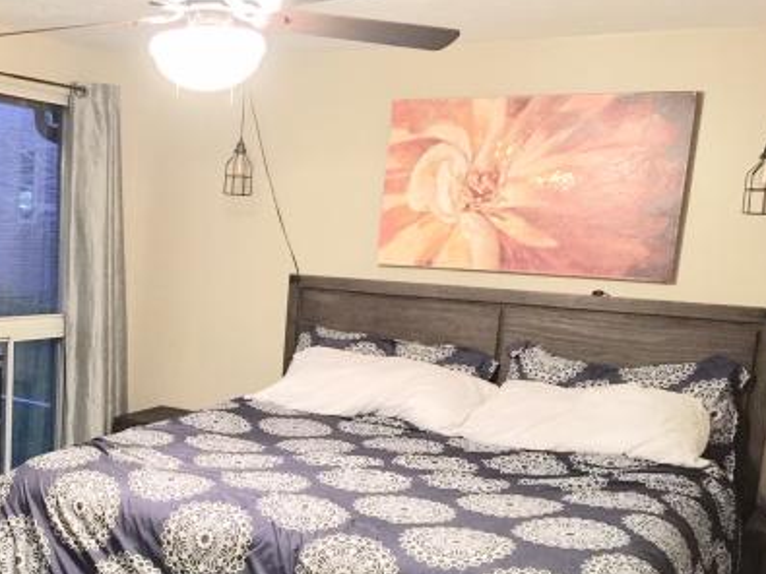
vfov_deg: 30.4
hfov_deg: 39.1
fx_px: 1040
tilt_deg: -11.4
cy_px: 425
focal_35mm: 47
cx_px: 169
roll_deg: -3.4
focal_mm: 4.15
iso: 125
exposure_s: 1/4
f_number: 2.2
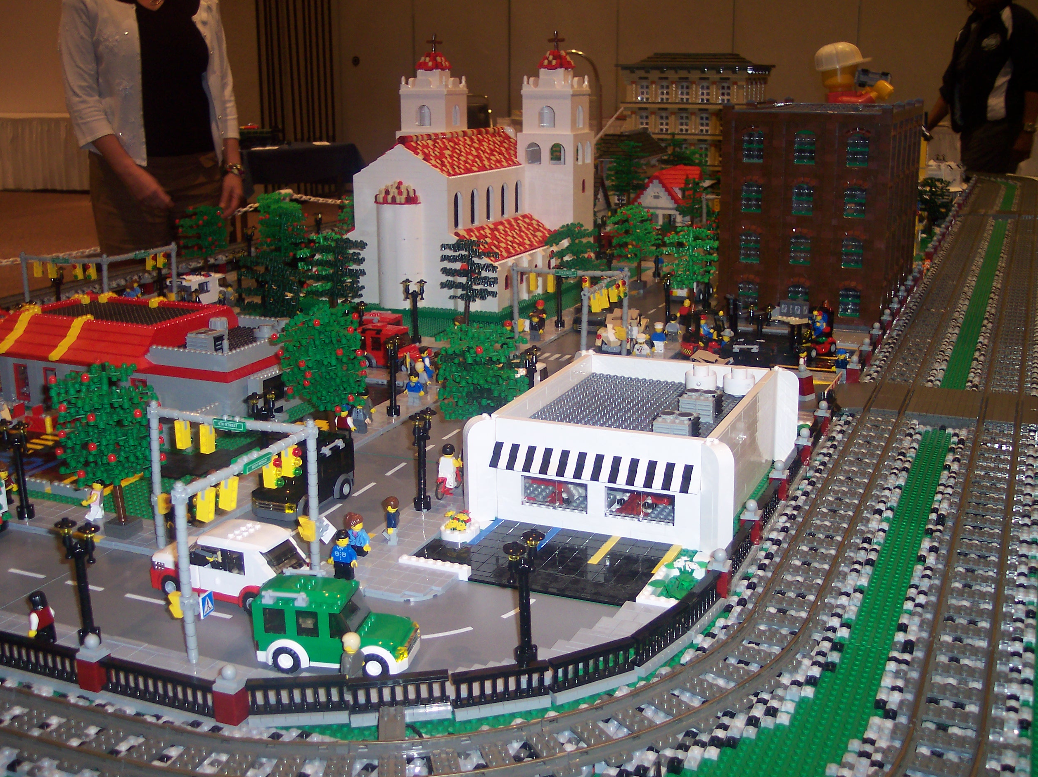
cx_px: 511
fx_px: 1169
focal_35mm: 39
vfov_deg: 36.8
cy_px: 389
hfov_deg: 47.9
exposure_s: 1/30
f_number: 2.8
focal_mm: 8
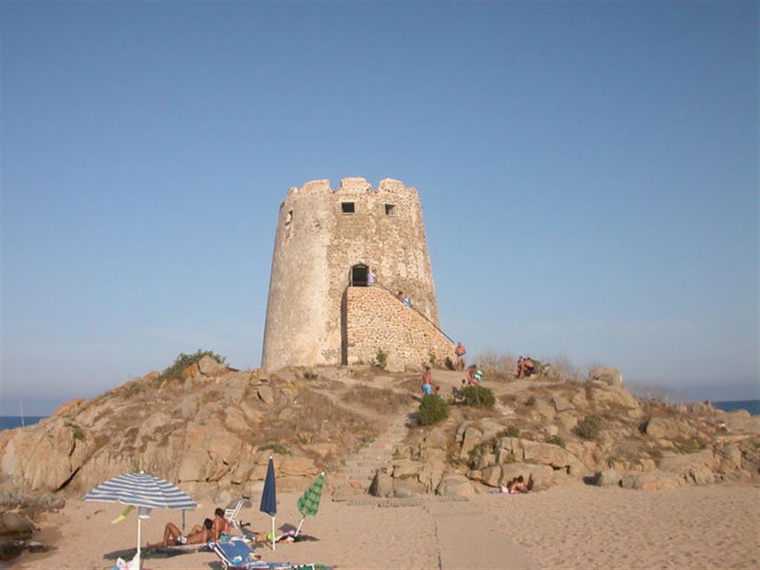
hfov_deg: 50.1
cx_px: 380
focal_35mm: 37
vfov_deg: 38.7
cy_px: 285
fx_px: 812
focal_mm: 5.6
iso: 100
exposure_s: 1/821
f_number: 4.5
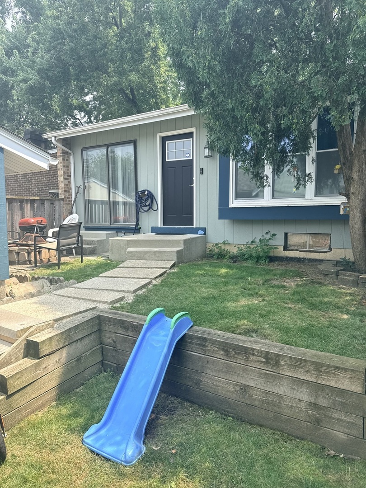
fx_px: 338
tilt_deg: -4.7
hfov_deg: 56.8
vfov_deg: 71.6
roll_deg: -0.5
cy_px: 244
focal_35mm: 24
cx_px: 183
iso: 80
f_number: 1.78
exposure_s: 1/1437
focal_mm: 6.76
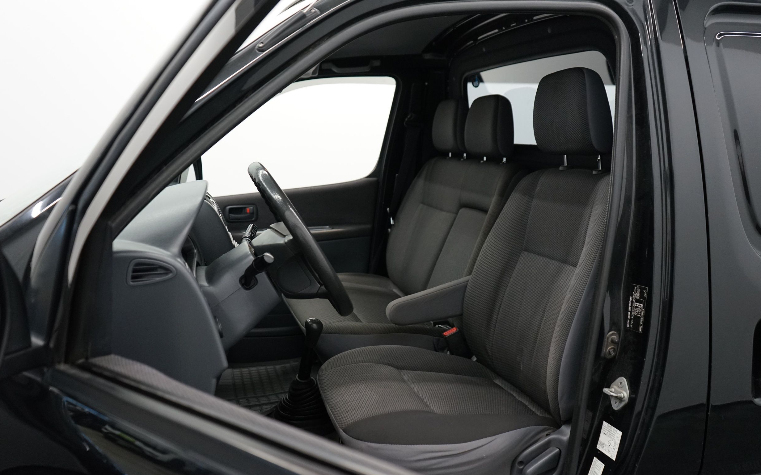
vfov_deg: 41.8
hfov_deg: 62.9
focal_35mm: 30
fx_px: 622
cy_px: 233
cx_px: 384
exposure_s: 1/160
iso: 2000
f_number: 3.5
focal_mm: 29
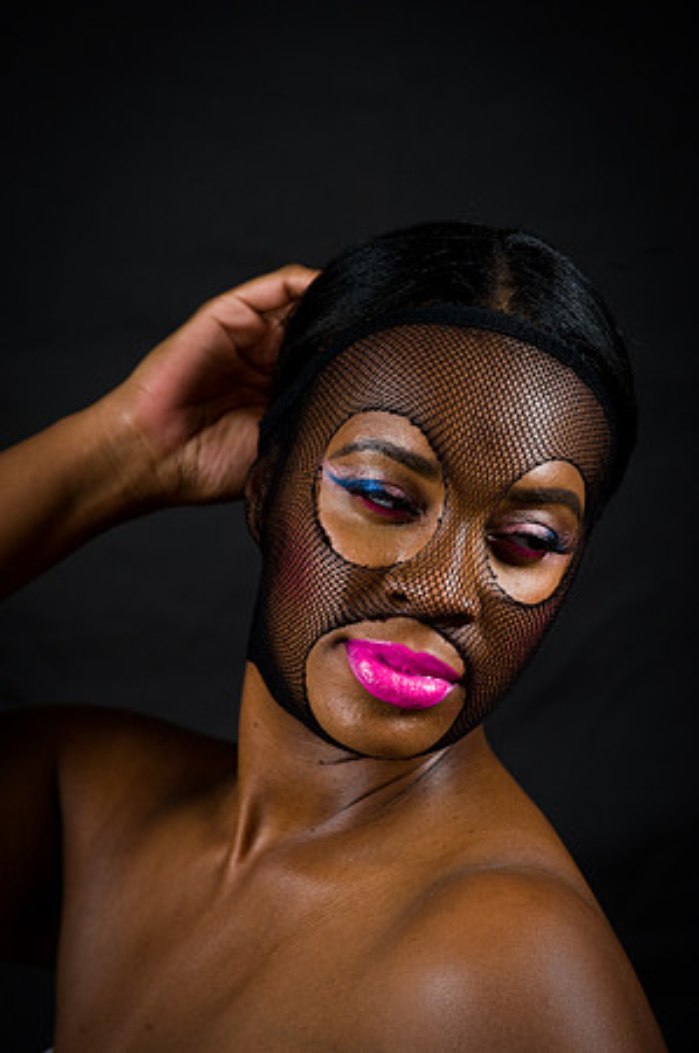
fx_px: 5838
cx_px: 350
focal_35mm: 200
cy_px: 526
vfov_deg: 10.3
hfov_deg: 6.9
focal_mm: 200
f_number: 5.6
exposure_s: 1/125
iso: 200
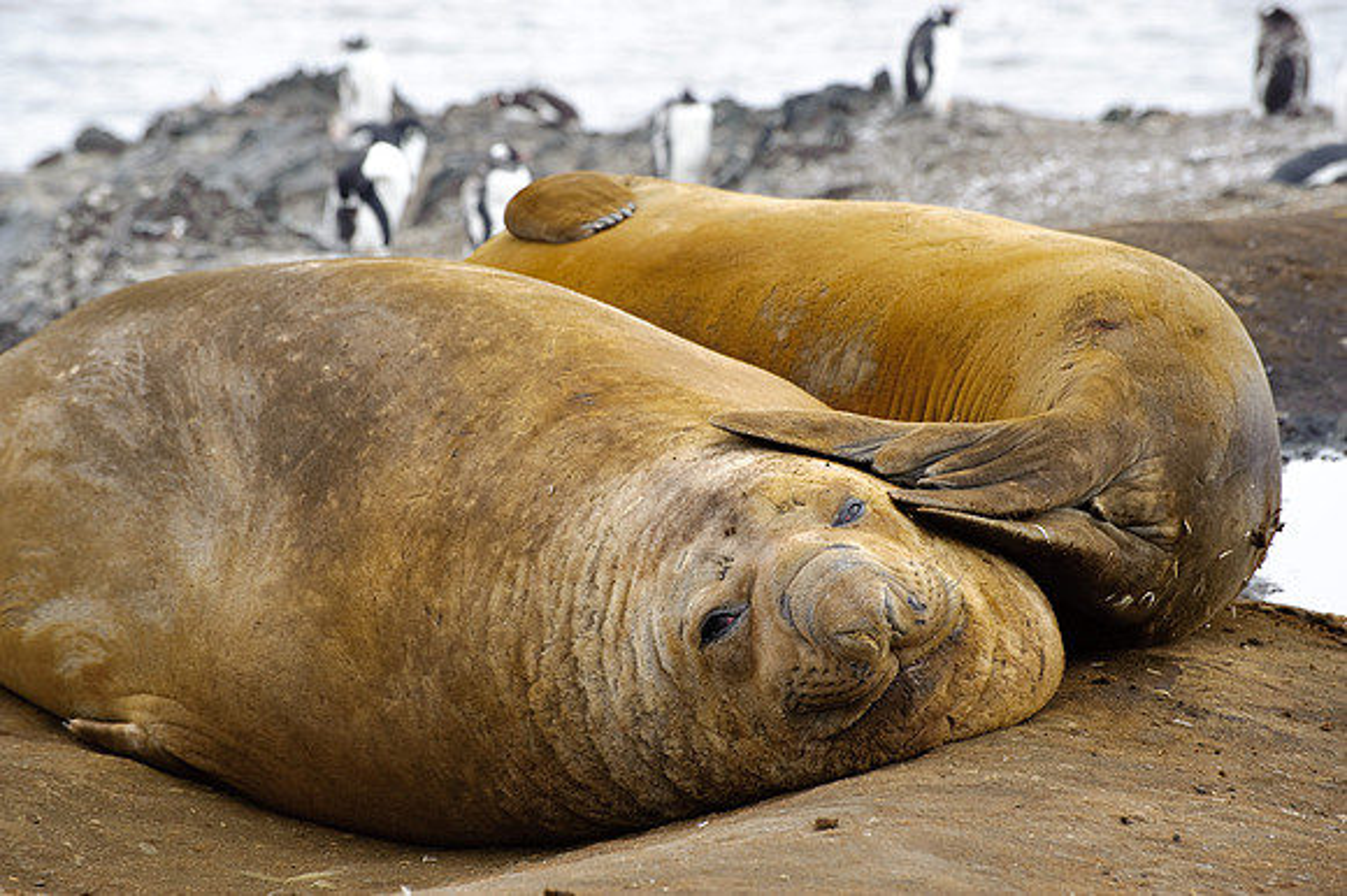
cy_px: 448
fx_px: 6731
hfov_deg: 11.4
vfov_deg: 7.6
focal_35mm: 180
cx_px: 674
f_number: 8
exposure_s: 1/100
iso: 250
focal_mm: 180
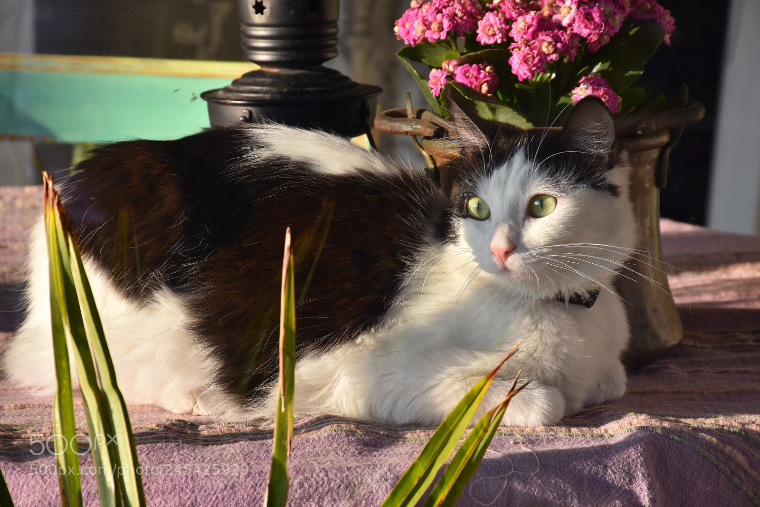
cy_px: 254
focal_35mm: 183
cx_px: 380
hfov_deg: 11.2
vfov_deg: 7.5
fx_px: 3863
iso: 100
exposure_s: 1/80
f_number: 9
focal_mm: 122
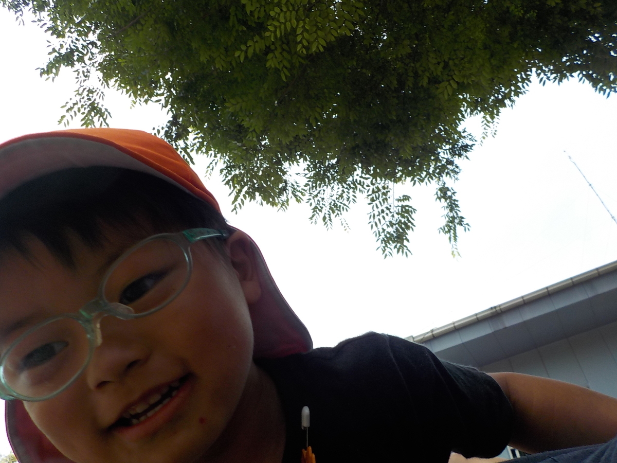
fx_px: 535
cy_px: 232
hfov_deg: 60.0
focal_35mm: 30
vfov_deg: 46.8
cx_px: 308
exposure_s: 1/400
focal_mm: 4.1
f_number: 3.3
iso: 125
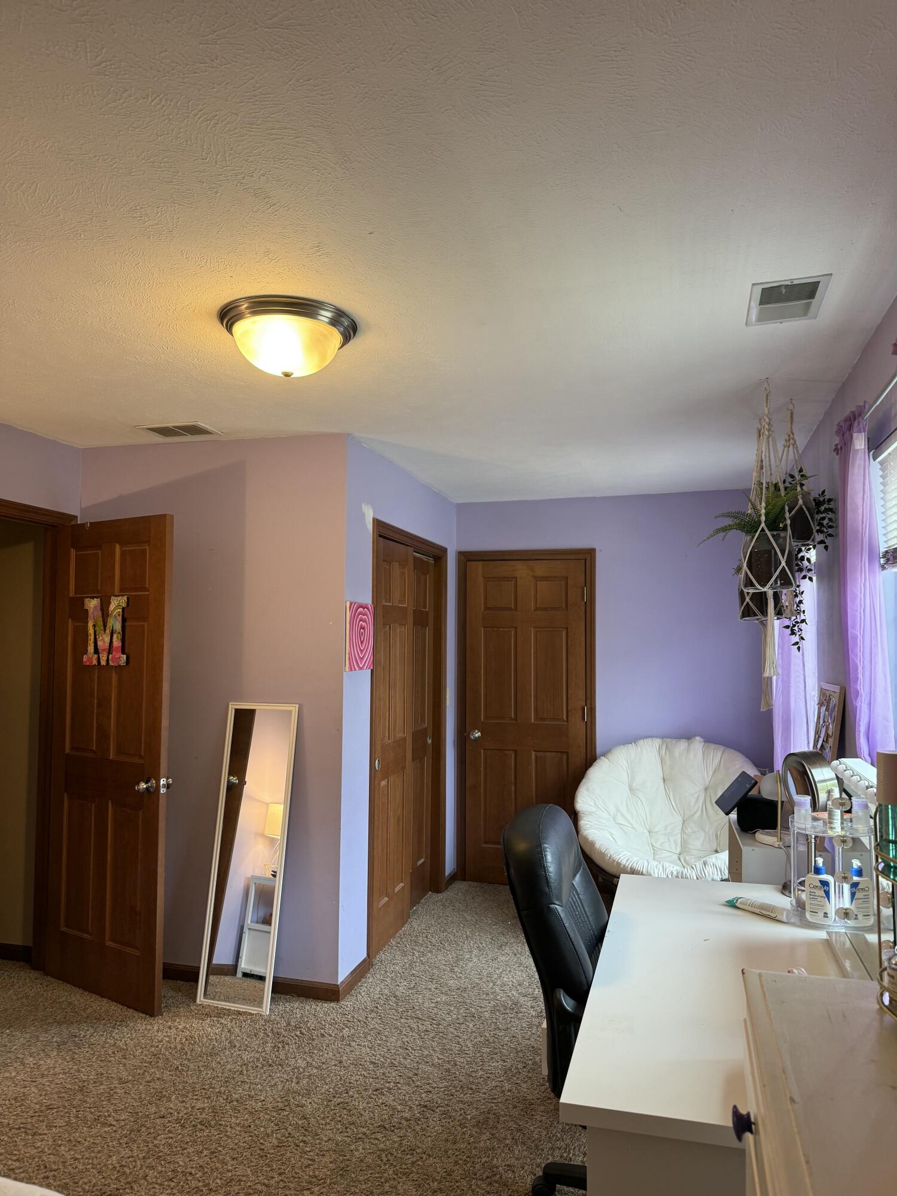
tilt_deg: +2.4
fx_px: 829
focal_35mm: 24
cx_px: 448
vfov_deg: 71.6
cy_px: 598
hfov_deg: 56.8
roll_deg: -0.4
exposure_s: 1/60
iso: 125
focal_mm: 6.76
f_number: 1.78
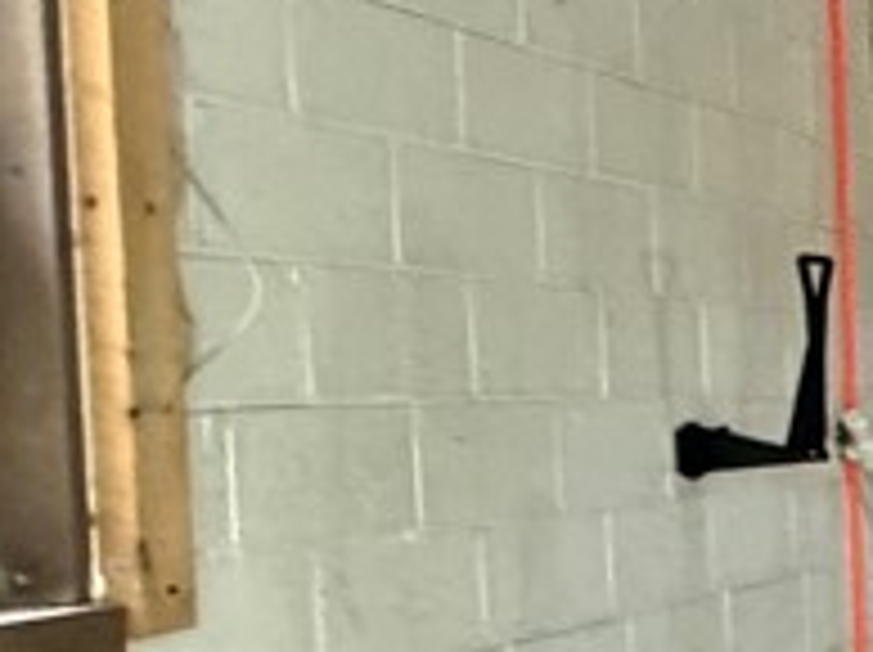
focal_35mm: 74
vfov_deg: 19.7
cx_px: 2259
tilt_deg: -1.2
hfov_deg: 13.8
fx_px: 1864
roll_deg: -0.7
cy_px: 472
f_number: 2.2
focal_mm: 2.22
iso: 500
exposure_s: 1/60
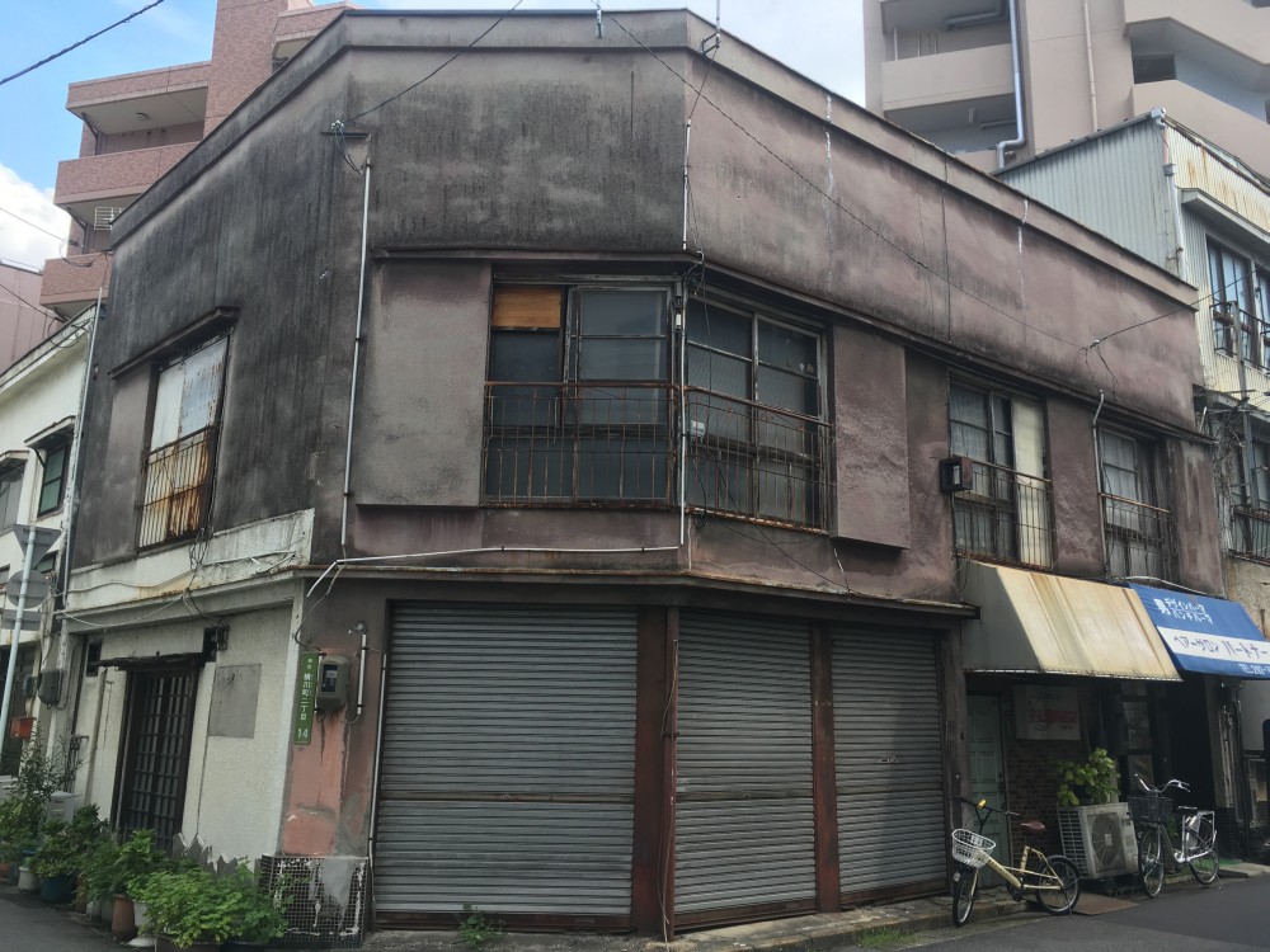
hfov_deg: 61.7
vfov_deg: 48.2
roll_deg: -0.5
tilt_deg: +12.7
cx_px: 635
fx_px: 1064
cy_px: 476
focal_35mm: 29
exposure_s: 1/319
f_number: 2.2
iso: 25
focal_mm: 4.15
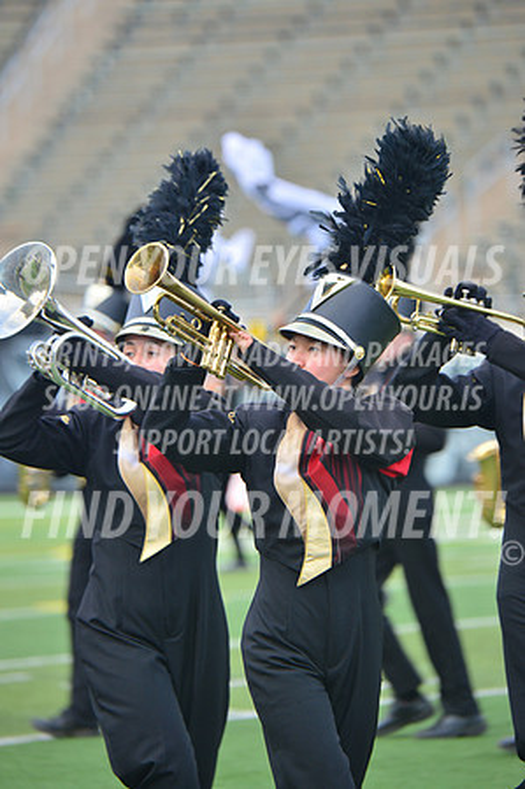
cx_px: 262
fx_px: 6577
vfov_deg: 6.9
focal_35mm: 300
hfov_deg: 4.6
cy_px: 394
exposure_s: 1/400
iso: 200
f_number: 5.6
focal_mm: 300
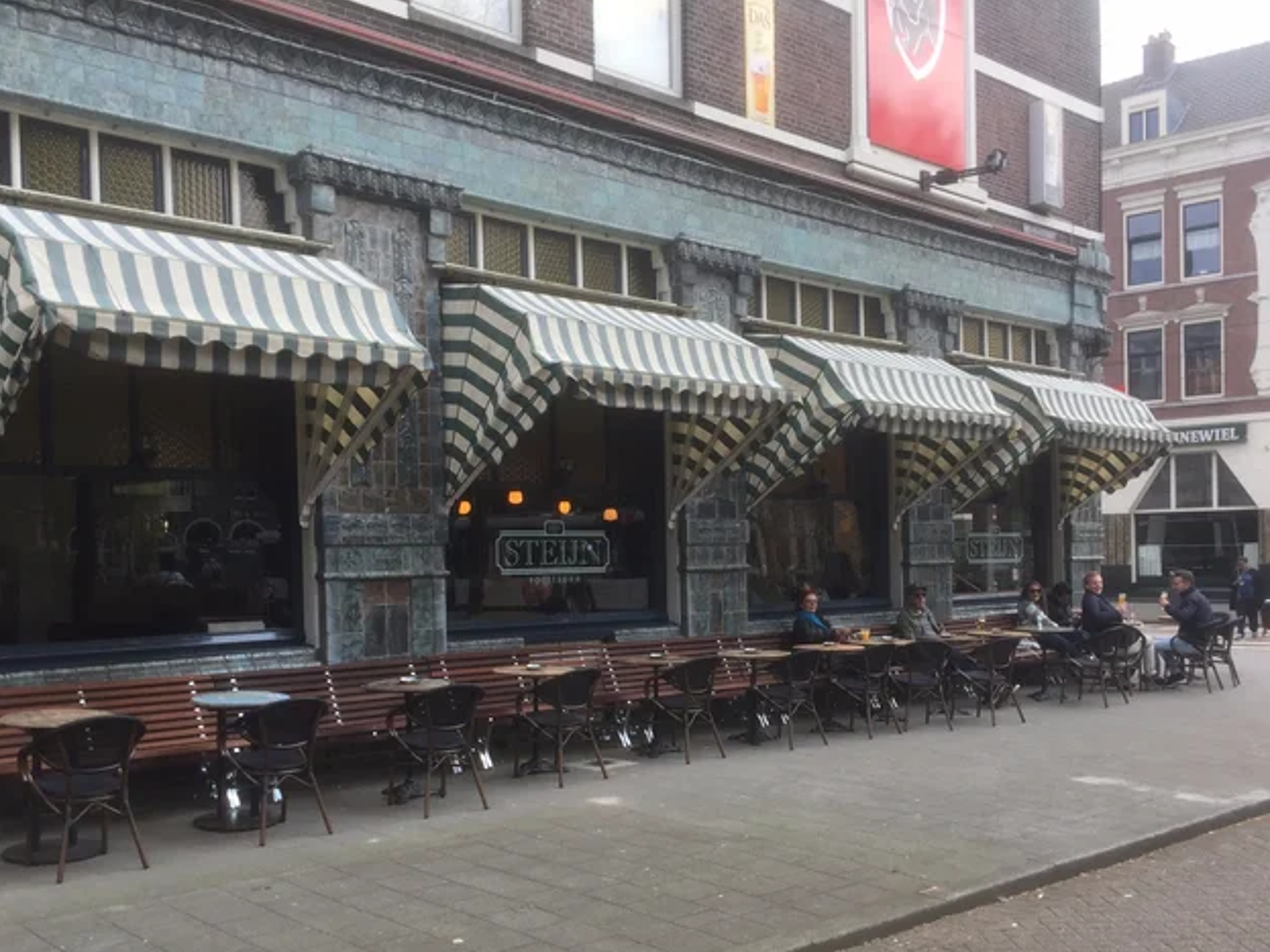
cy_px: 575
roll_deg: +0.7
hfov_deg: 51.4
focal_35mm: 36
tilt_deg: +1.5
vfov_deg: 39.5
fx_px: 1321
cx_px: 639
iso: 32
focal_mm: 4.15
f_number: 2.2
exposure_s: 1/581
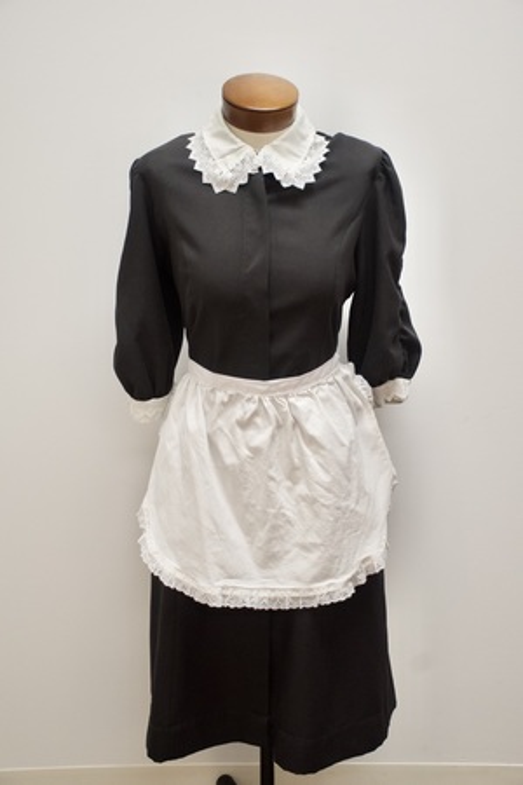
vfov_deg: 37.9
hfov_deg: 25.8
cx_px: 262
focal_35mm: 52
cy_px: 392
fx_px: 1144
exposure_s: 1/160
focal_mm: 35
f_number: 4.2
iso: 1600
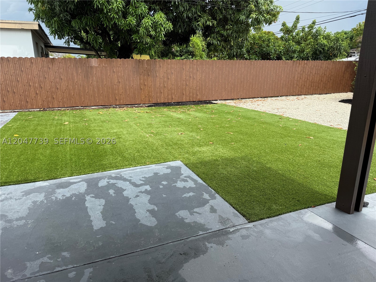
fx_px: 261
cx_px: 188
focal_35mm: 24
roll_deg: -0.8
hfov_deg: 71.6
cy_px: 141
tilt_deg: -13.5
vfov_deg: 56.8
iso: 80
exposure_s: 1/1585
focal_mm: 6.76
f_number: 1.78
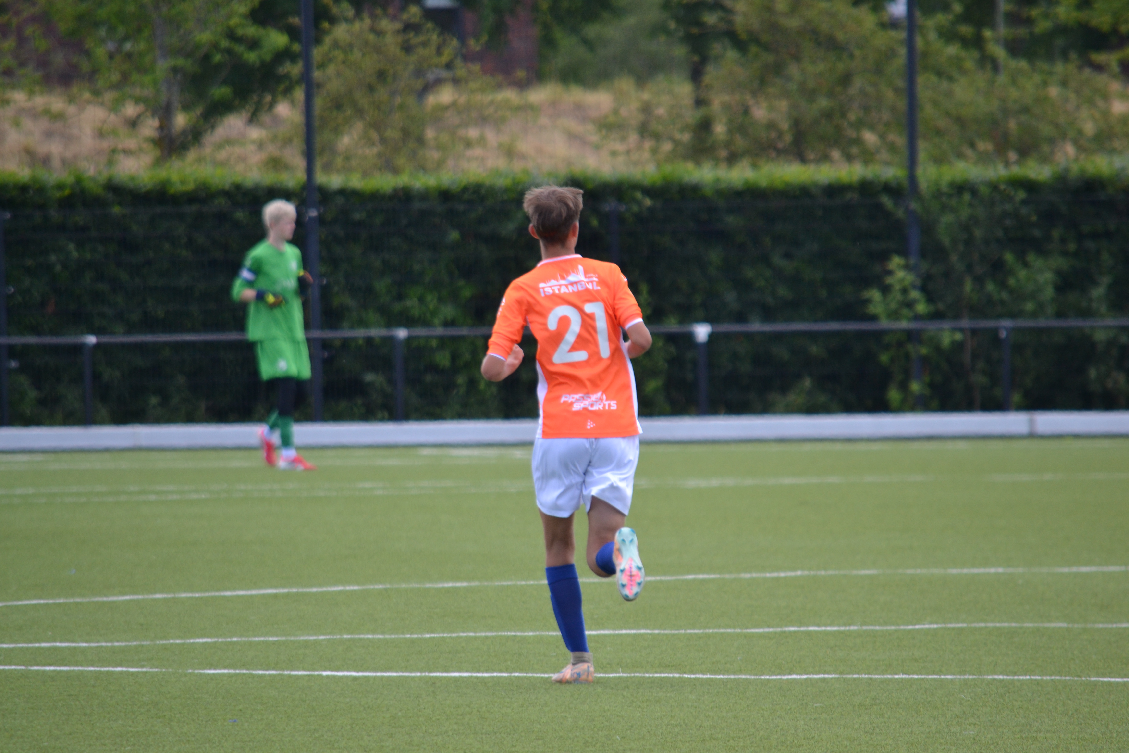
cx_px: 564
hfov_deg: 4.6
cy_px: 376
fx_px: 14111
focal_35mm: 450
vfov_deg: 3.1
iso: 400
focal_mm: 300
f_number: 5.6
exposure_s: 1/640
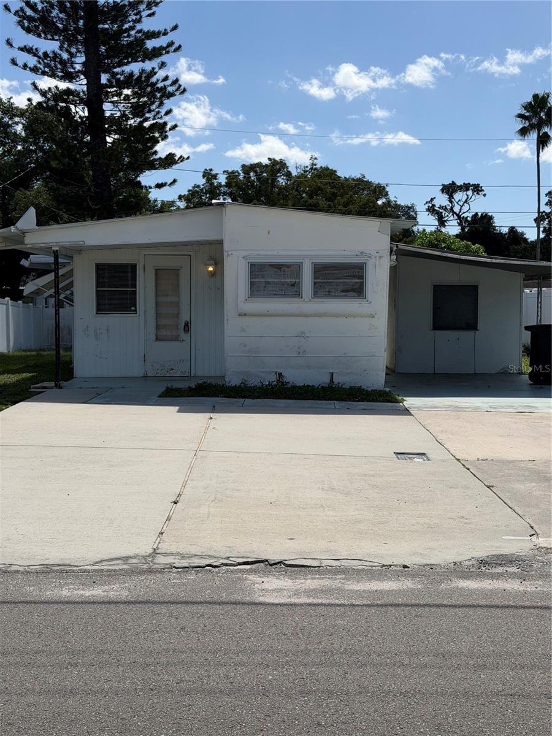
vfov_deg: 39.7
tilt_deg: -2.6
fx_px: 1021
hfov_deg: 30.3
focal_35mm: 48
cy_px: 368
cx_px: 276
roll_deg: -1.3
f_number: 1.78
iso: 80
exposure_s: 1/9901
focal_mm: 6.76
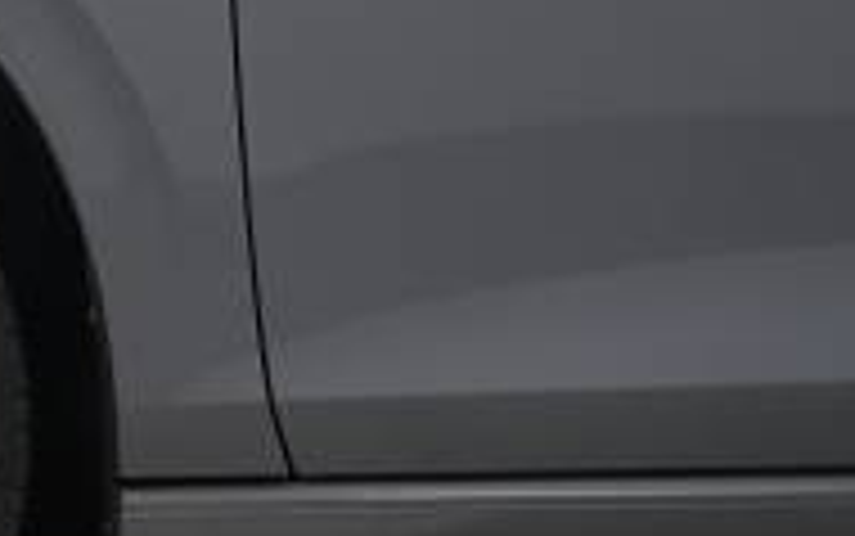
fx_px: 4283
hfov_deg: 10.9
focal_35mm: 184
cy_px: 113
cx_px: -500
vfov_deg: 7.1
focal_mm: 53.5
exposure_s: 1/160
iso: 1600
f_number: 3.5
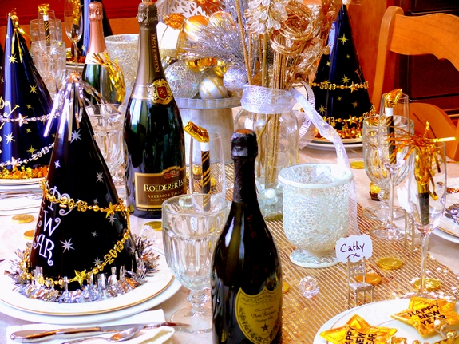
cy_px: 172
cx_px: 230
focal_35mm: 75
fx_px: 994
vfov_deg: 19.6
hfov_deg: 26.0
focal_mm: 15.9
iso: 160
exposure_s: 1/30
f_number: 3.2
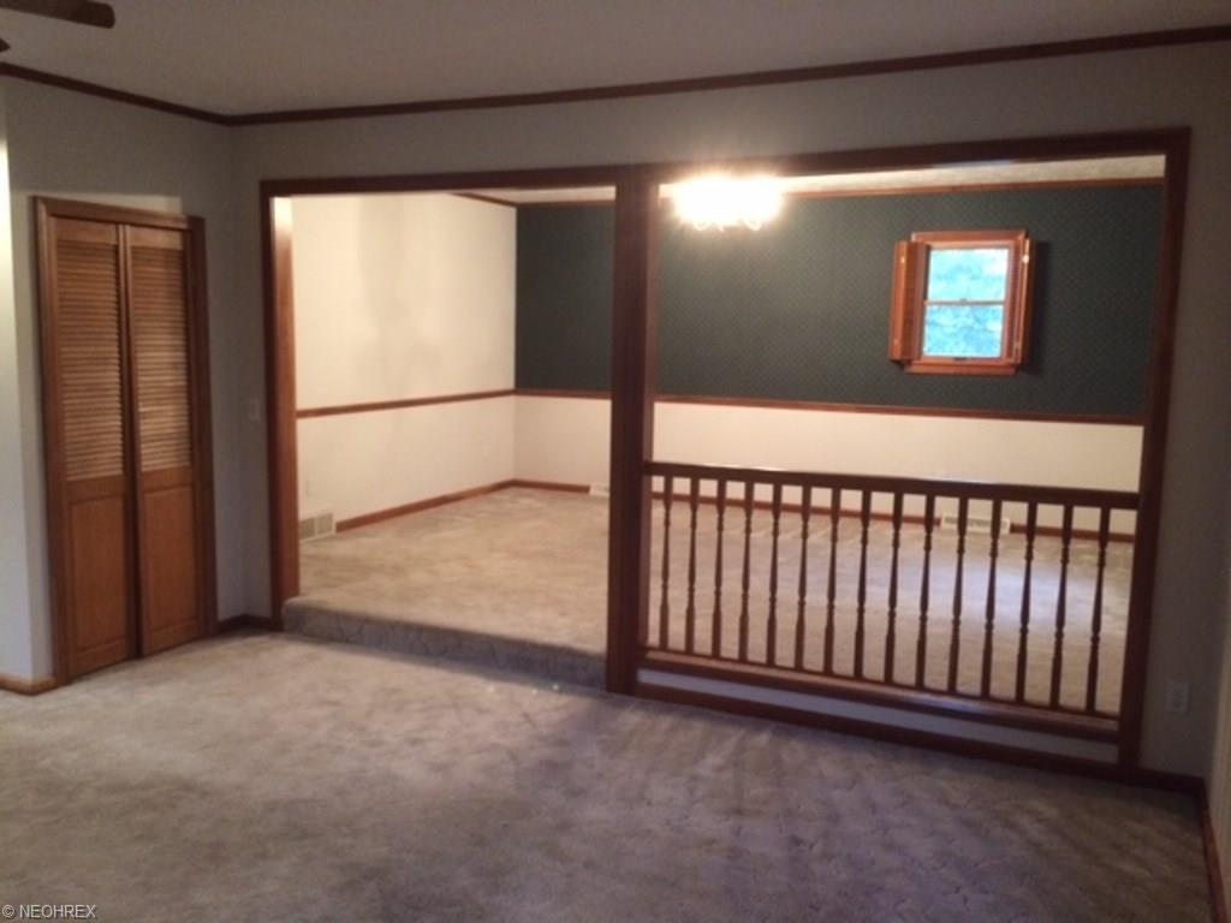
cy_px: 462
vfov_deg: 48.2
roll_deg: -1.5
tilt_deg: -6.0
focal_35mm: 29
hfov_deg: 61.7
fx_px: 1031
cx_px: 616
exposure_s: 1/17
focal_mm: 4.15
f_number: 2.2
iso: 320
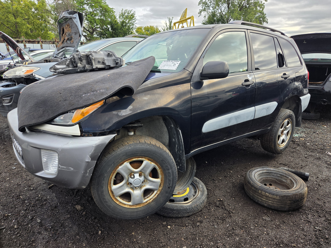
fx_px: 220
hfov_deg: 73.9
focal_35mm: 23
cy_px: 124
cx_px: 166
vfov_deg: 58.9
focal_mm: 5.4
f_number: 1.8
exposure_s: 1/1242
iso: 80
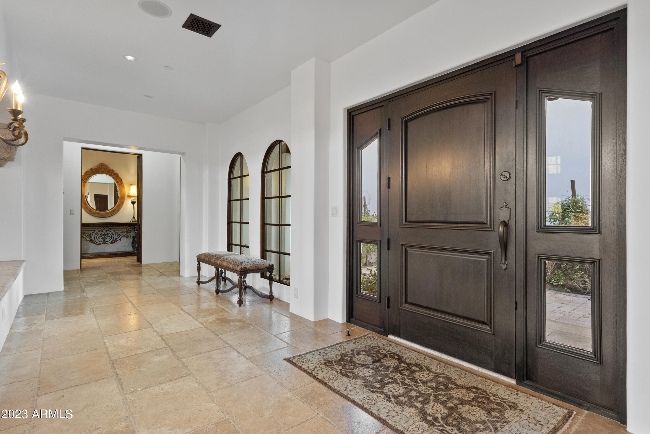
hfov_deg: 93.3
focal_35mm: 17
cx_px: 325
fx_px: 307
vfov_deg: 70.5
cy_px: 217
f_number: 8
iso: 2500
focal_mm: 17
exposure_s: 1/8
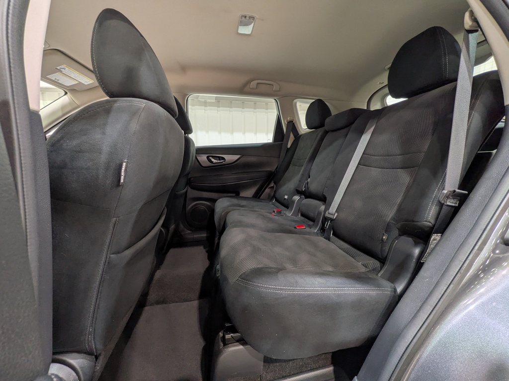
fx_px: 206
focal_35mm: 14
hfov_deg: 102.1
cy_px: 190
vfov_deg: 85.7
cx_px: 254
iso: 82
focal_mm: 1.83
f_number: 2.2
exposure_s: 1/24
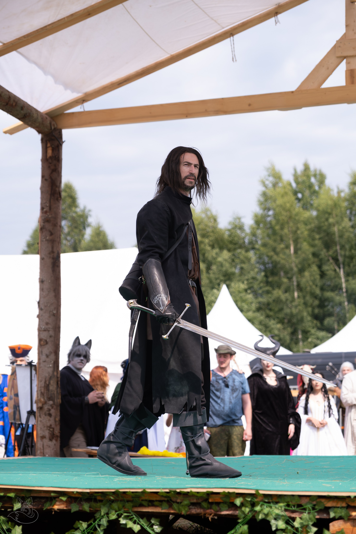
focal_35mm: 83
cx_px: 178
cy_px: 267
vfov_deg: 24.5
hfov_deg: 16.5
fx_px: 1231
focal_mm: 55
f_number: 3.2
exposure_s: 1/1600
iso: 200
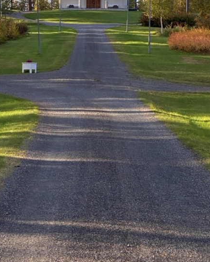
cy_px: 73
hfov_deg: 13.0
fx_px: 924
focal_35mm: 119
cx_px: 110
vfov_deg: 16.1
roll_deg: -0.6
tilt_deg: -0.1
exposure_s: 1/350
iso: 20
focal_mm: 6
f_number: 2
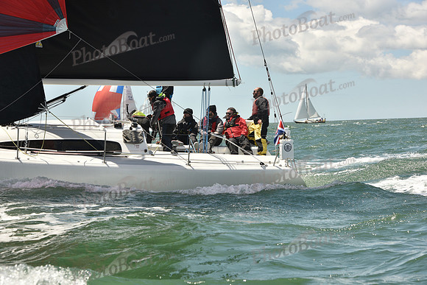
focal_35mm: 110
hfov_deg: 18.6
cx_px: 214
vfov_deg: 12.5
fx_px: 1305
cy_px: 142
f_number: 9
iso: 320
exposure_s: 1/800
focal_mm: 110
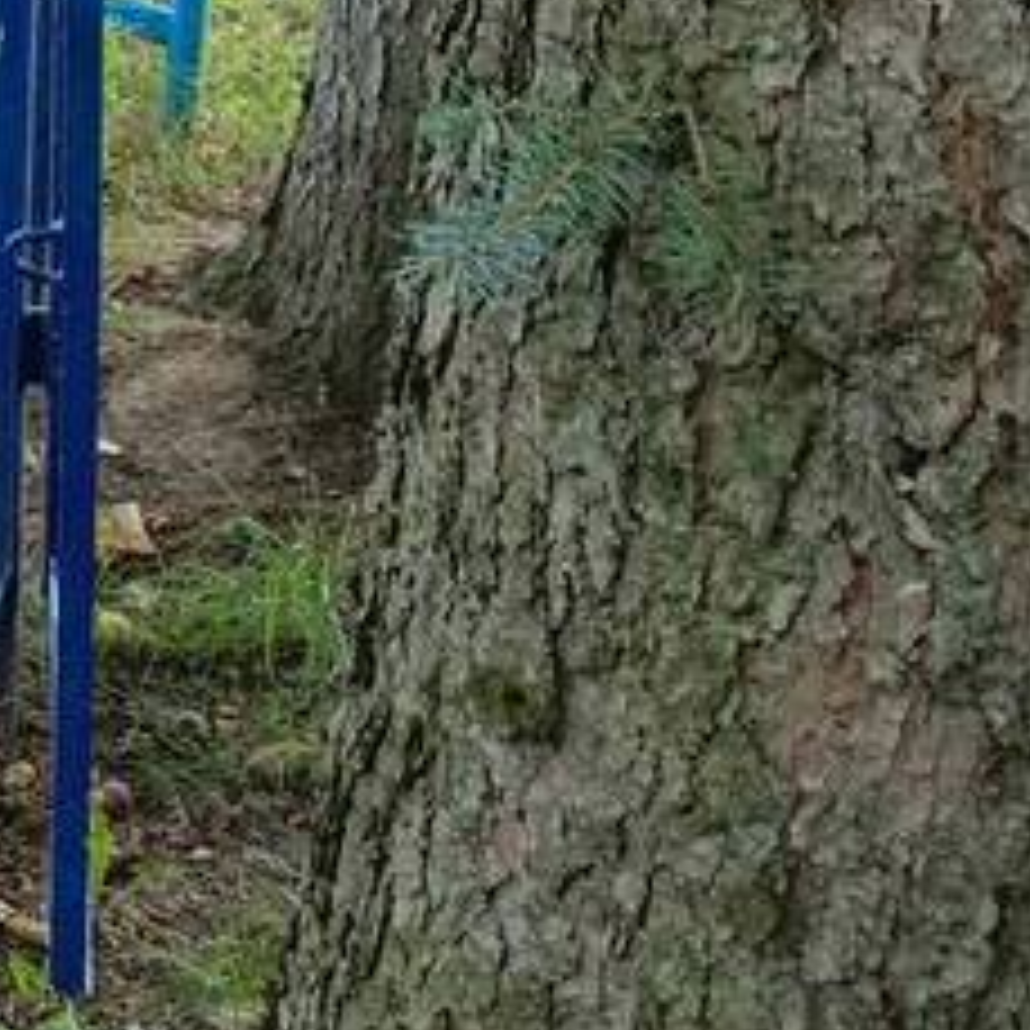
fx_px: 3333
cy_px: -391
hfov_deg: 13.9
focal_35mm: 99
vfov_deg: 16.4
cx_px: -1228
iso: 195
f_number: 1.69
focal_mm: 4.76
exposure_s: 1/100
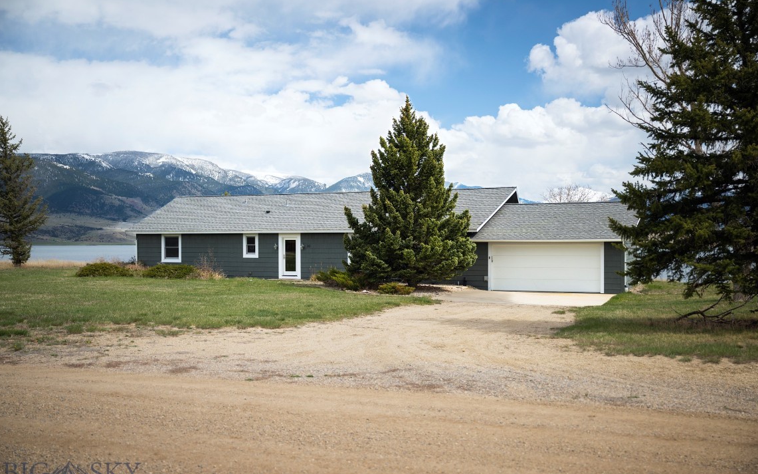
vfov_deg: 35.3
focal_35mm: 36
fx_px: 744
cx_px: 378
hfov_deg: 54.0
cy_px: 249
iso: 64
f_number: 2.8
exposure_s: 1/200
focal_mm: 35
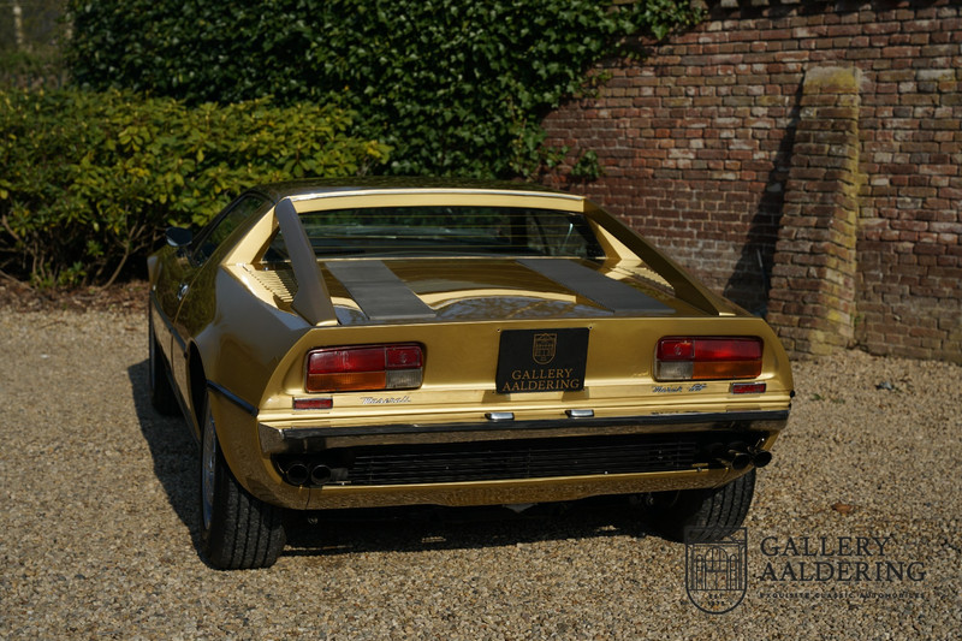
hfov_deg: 33.4
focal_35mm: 60
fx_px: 1603
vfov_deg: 22.6
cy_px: 320
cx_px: 481
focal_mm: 60
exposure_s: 1/500
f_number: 5.6
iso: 100
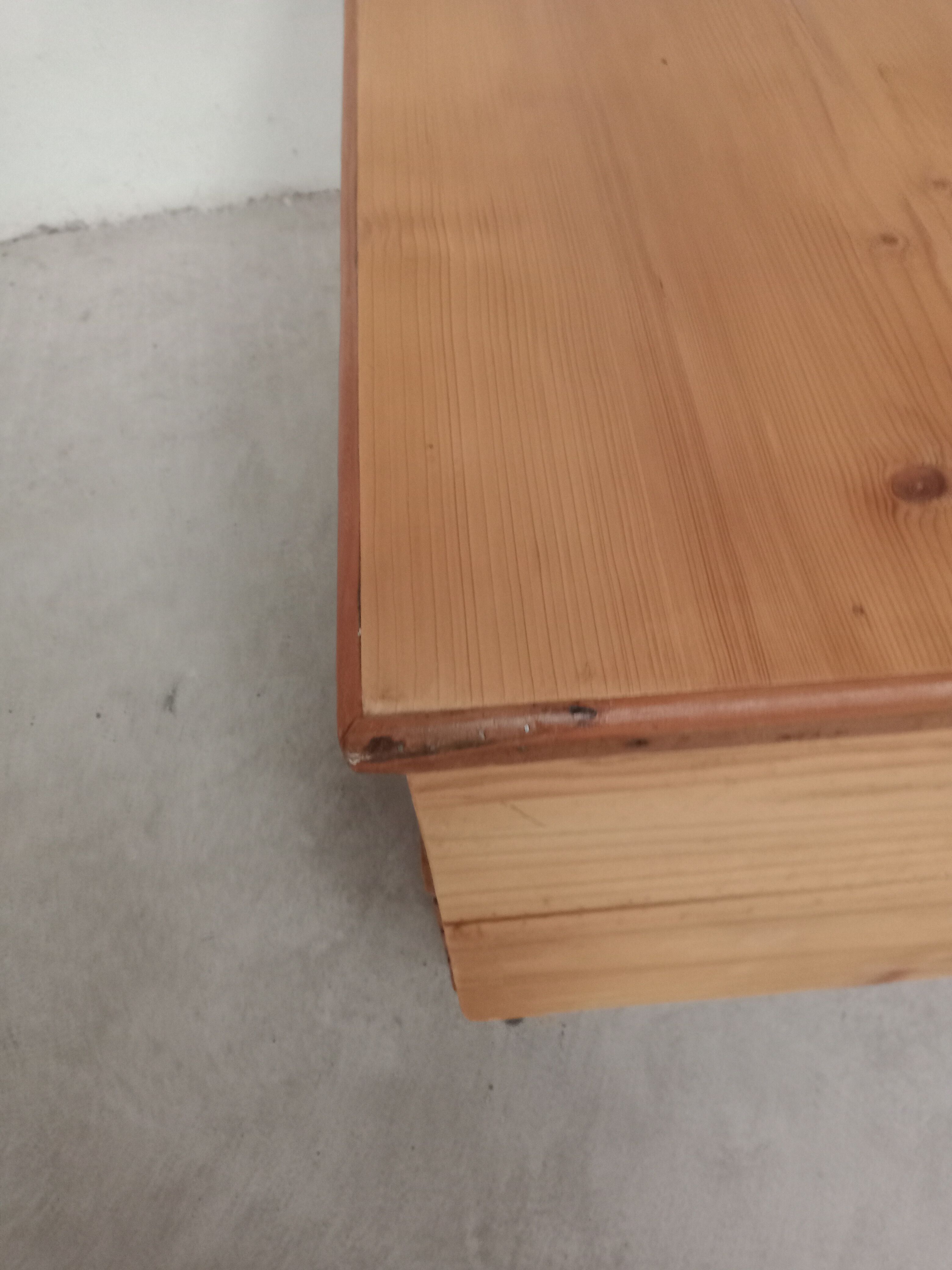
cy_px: 635
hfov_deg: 66.0
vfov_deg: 81.7
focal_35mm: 20
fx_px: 733
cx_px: 476
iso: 639
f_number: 2
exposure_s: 1/33.3
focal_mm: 3.54
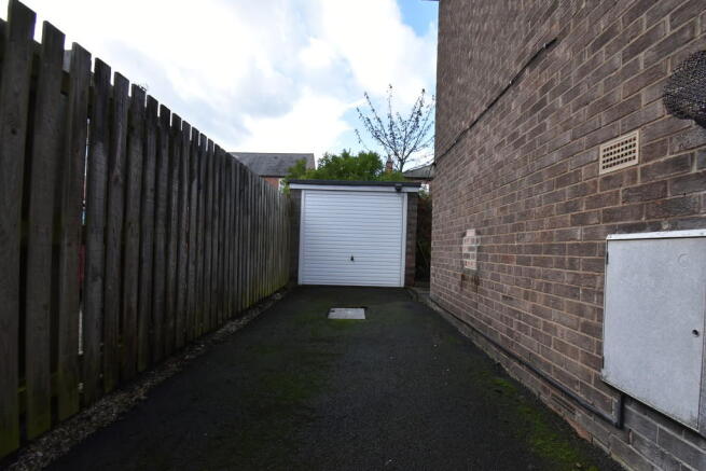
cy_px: 236
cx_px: 353
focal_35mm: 15
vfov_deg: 77.4
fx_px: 294
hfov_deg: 100.4
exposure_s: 1/320
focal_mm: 10
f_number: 9
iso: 800
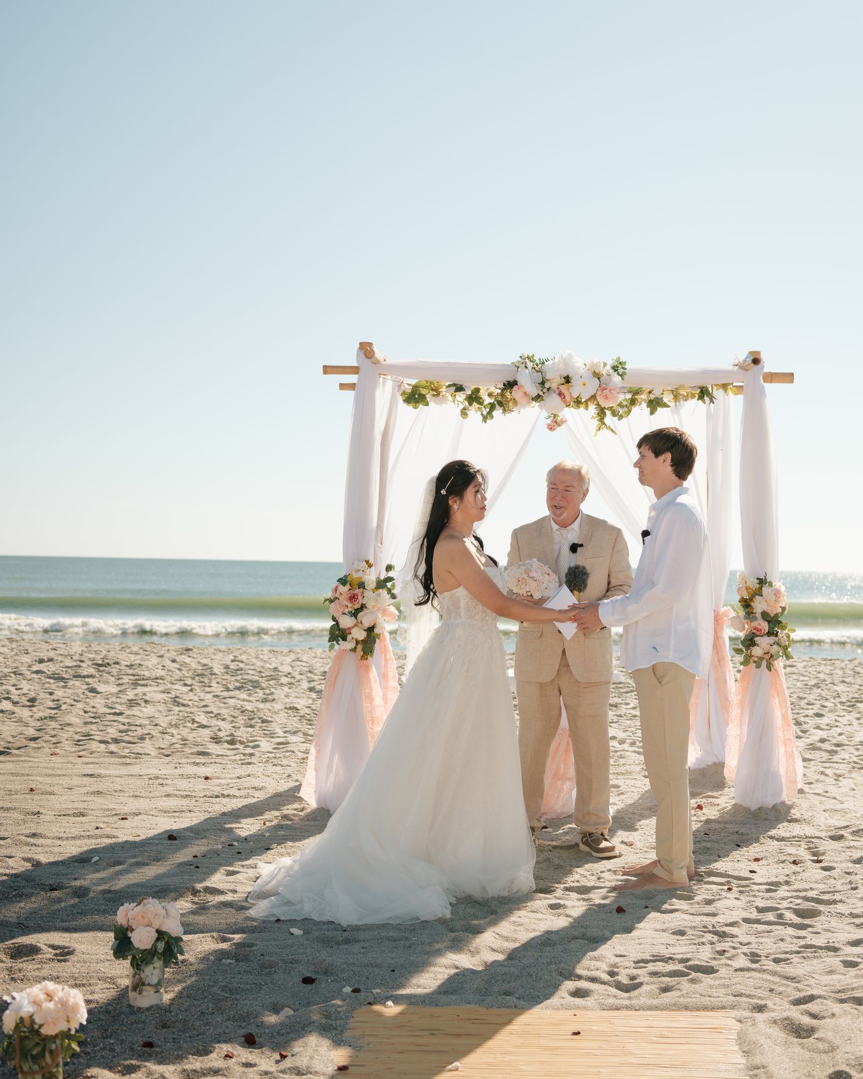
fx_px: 1693
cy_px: 533
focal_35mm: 53
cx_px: 581
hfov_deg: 28.4
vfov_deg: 35.4
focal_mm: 50
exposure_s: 1/4000
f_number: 4
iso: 400
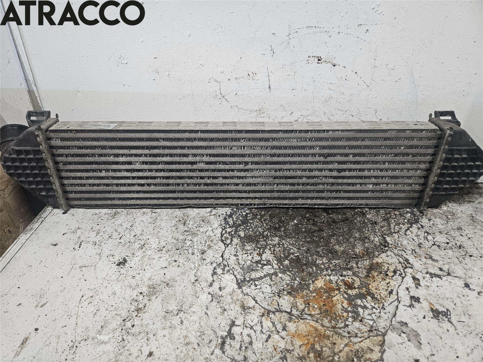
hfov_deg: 73.9
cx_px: 242
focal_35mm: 23
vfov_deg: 58.9
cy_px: 181
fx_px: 321
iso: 250
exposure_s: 1/100
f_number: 1.8
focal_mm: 5.4
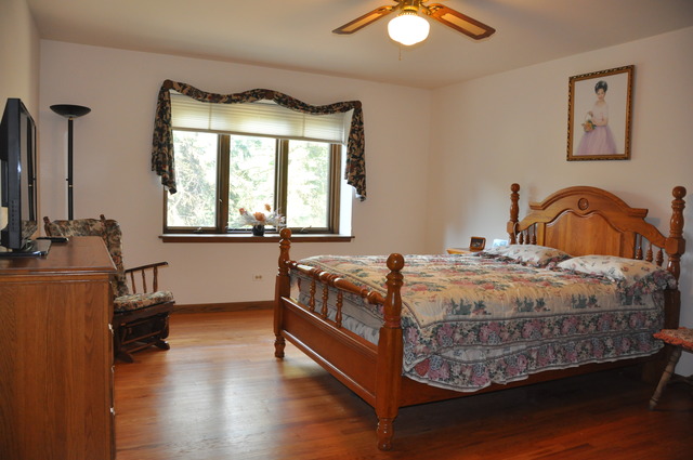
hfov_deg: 67.4
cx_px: 346
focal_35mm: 27
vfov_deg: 47.8
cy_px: 230
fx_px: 519
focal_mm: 18
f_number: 3.5
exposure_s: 1/60
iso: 800
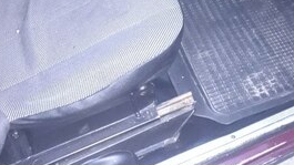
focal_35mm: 55
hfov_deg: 37.8
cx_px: 155
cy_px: -69
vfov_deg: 19.5
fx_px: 429
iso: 400
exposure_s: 1/20
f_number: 1.9
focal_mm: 3.6
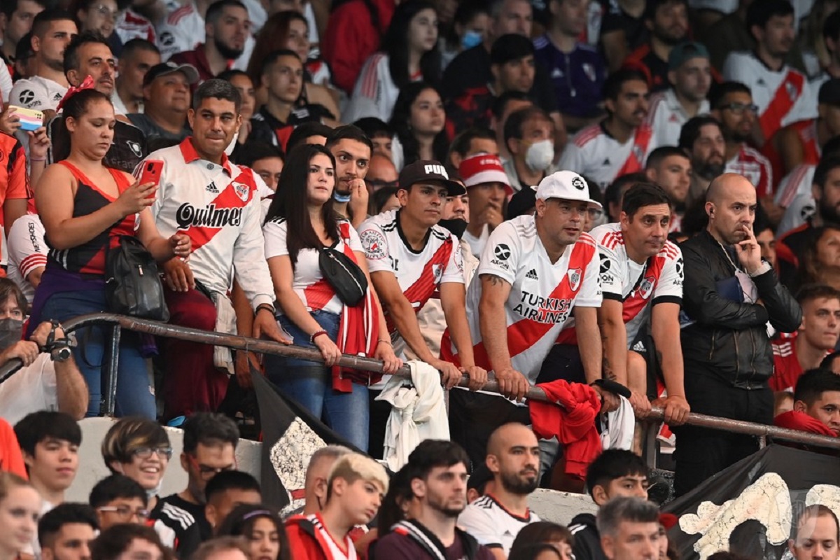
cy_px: 280
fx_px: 9333
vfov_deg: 3.4
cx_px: 420
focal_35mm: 400
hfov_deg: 5.2
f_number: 4
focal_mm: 400
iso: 2000
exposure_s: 1/250
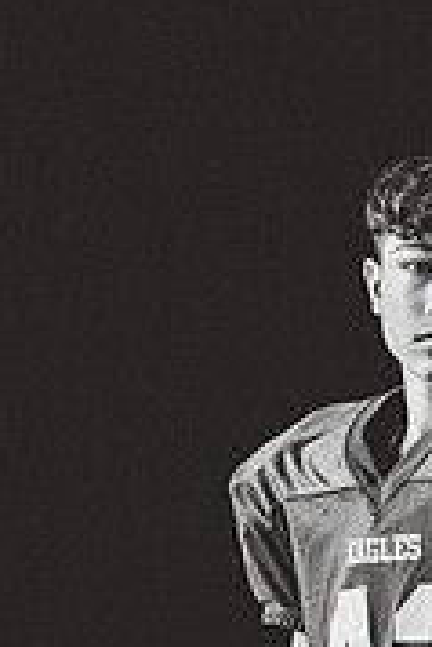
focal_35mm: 240
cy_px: 771
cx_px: 512
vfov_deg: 8.5
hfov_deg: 5.7
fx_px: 4311
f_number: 4
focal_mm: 95
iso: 200
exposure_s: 1/160
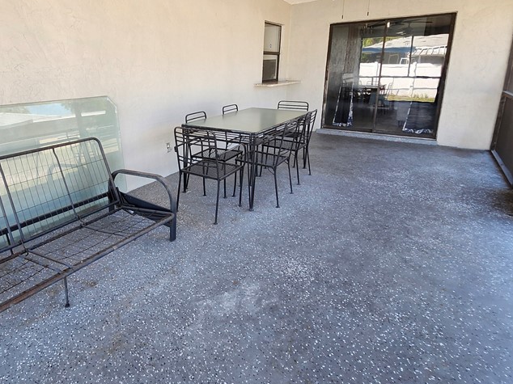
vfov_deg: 62.2
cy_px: 136
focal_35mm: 21
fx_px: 311
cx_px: 168
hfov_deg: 76.3
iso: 50
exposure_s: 1/60.2
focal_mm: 1.74
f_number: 2.2
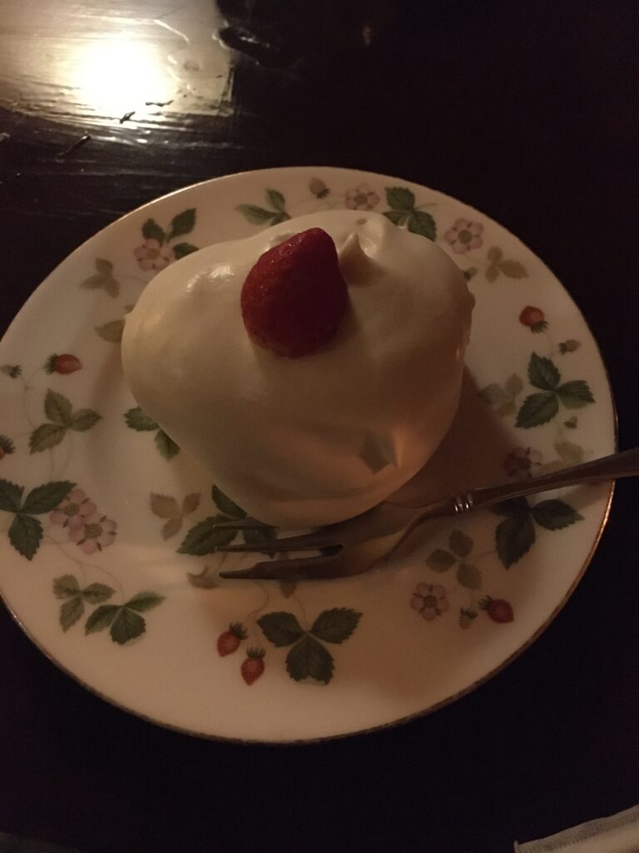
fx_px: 714
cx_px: 320
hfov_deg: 48.2
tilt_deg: -62.1
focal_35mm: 29
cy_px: 426
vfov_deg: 61.7
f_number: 2.2
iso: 1600
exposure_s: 1/15
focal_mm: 4.15
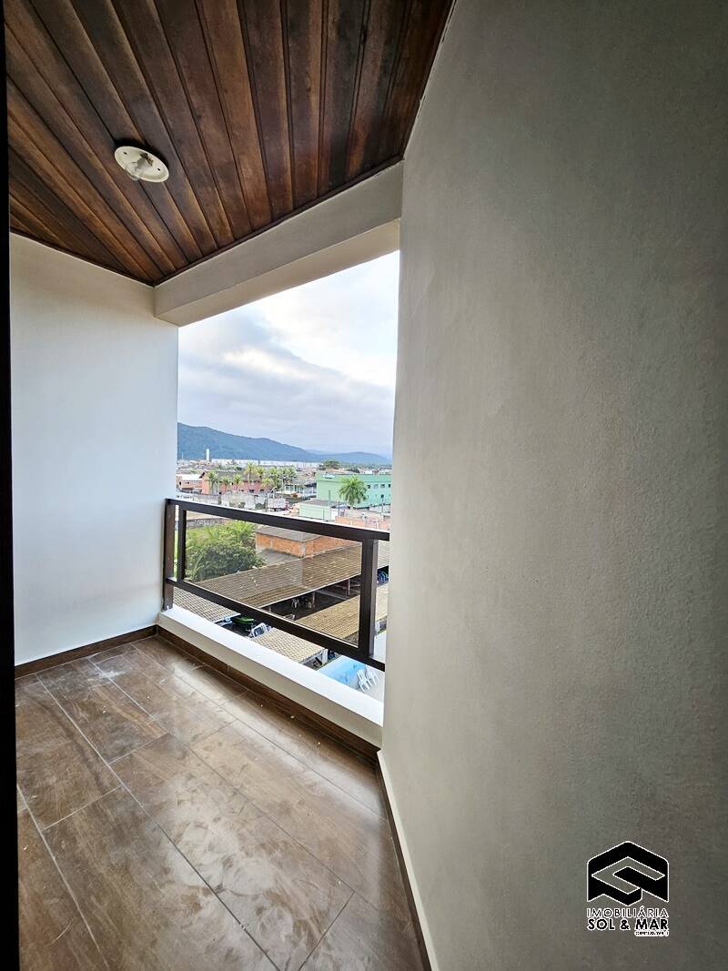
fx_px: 365
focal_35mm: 13
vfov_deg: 106.2
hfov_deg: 89.9
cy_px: 486
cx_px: 364
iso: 32
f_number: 2.2
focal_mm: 1.7
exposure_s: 1/120
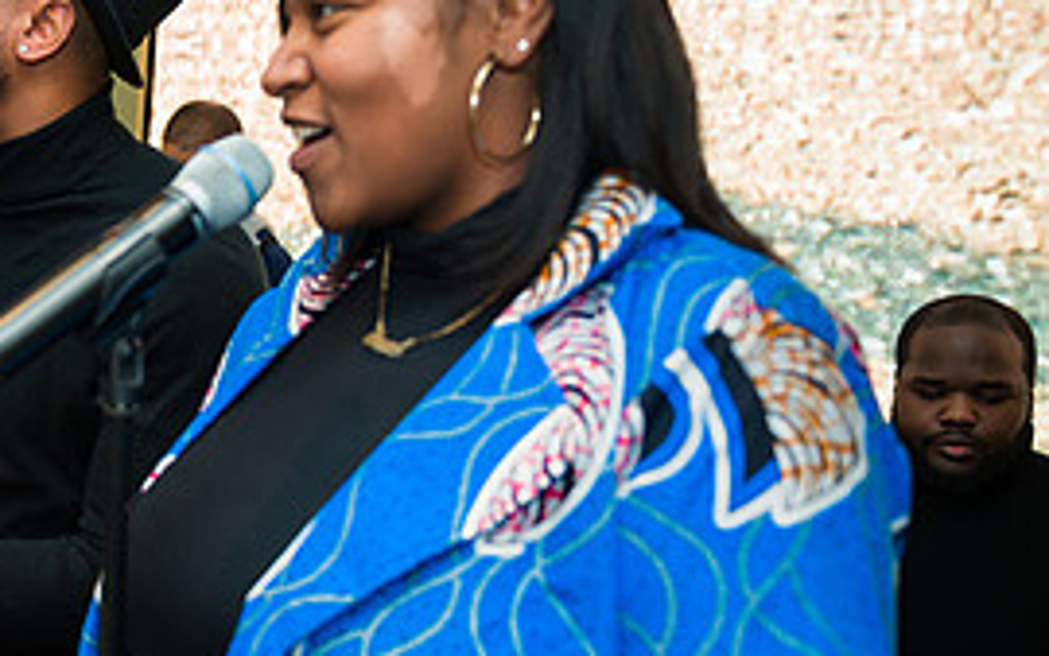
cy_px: 377
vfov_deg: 22.0
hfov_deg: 31.4
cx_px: -51
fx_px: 1687
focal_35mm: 59
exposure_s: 1/200
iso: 400
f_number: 3.2
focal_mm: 27
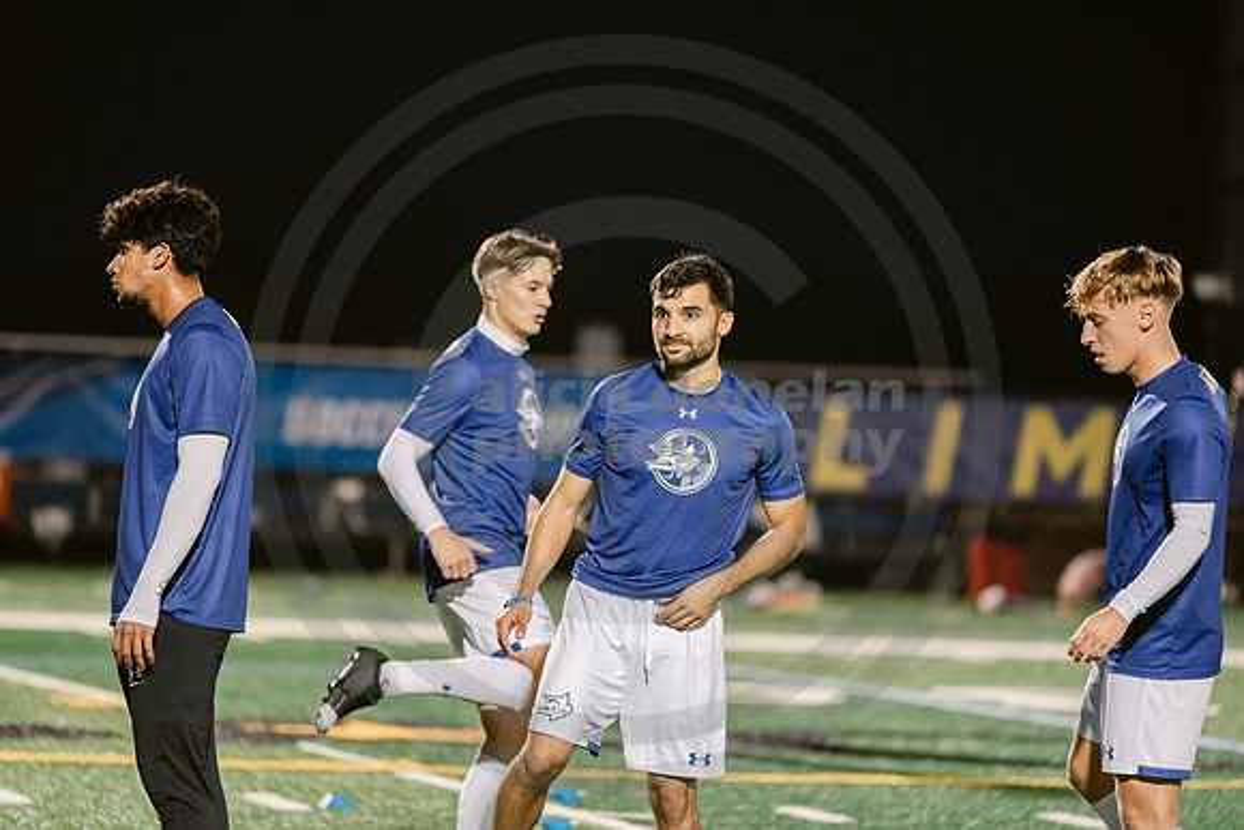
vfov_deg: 6.9
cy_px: 415
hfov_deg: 10.3
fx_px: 6912
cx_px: 622
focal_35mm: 200
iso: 2500
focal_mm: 200
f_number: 2.8
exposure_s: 1/500
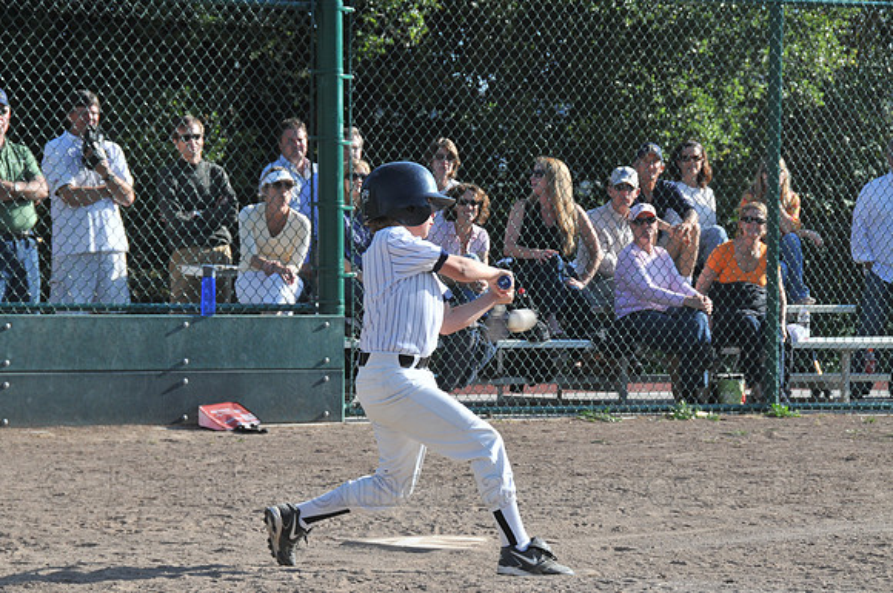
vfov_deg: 9.6
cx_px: 446
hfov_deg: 14.4
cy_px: 296
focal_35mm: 142
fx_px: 3530
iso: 400
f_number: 11
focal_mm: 95
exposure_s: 1/500
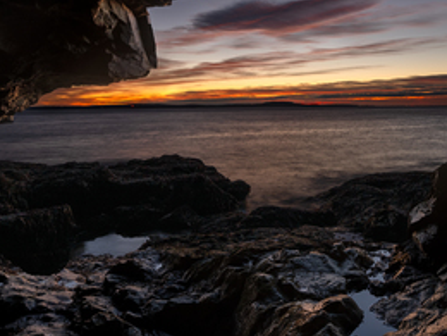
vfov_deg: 47.4
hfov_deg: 60.8
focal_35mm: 29
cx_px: 280
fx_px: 374
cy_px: 109
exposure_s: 5
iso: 64
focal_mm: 14
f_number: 5
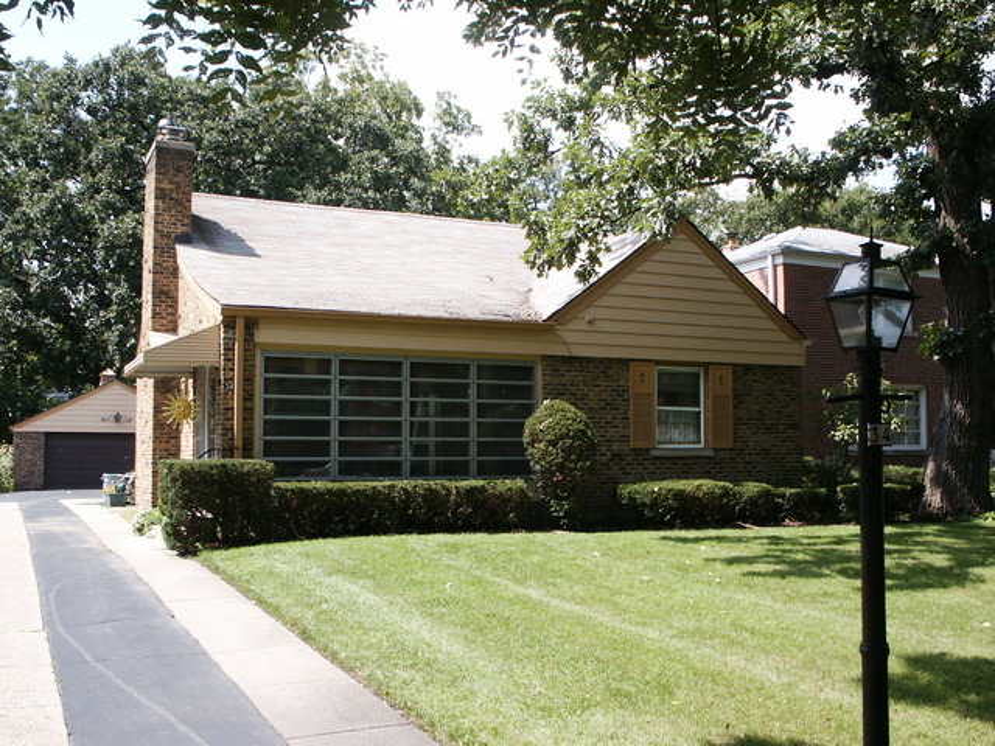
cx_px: 498
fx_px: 1121
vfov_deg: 36.8
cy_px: 373
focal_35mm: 39
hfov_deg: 47.9
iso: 64
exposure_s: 1/90
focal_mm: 8.08
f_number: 6.7
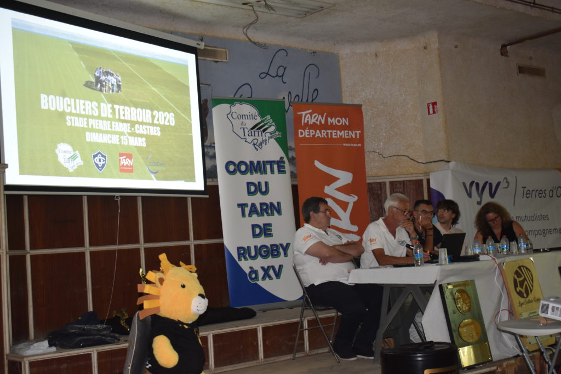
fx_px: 818
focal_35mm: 52
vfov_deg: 25.8
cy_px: 187
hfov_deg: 37.8
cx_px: 280
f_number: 4.5
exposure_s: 1/60
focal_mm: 35
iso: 1000
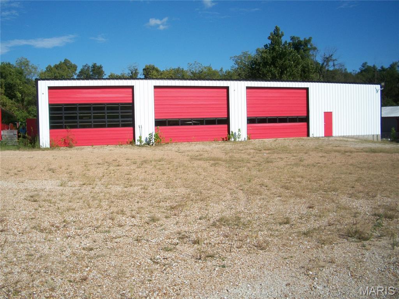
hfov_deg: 52.6
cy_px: 150
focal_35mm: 35
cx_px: 200
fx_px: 403
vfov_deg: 40.7
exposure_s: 1/500
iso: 80
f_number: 5.6
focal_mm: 6.3
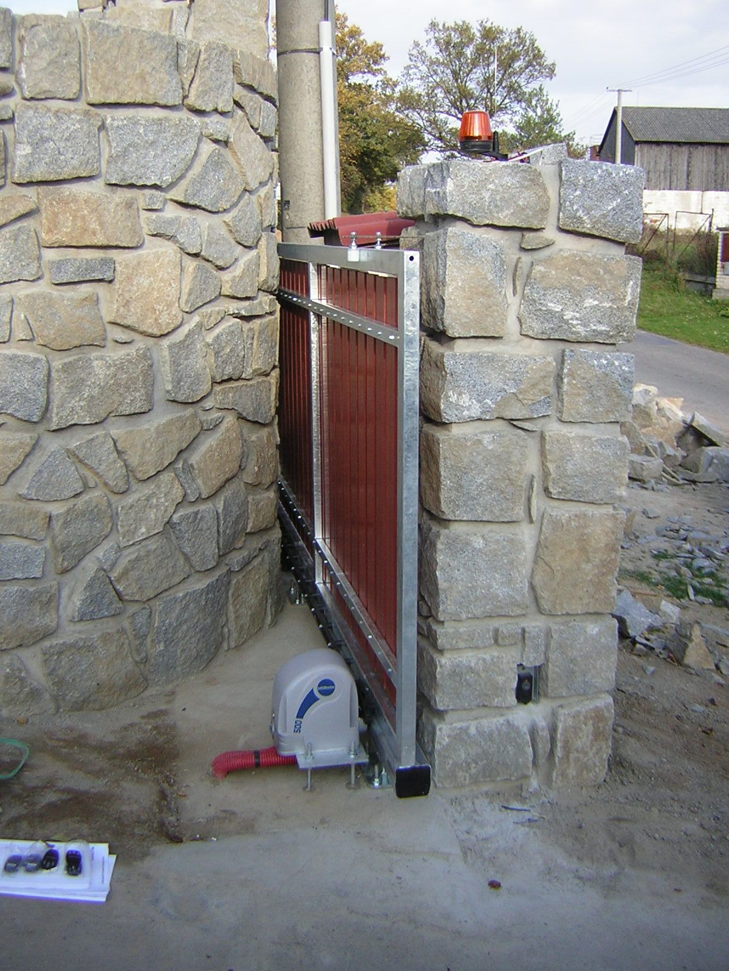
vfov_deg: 51.4
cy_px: 486
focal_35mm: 36
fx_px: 1011
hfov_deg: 39.7
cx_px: 364
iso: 50
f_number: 2.6
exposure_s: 1/326
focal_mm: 4.7
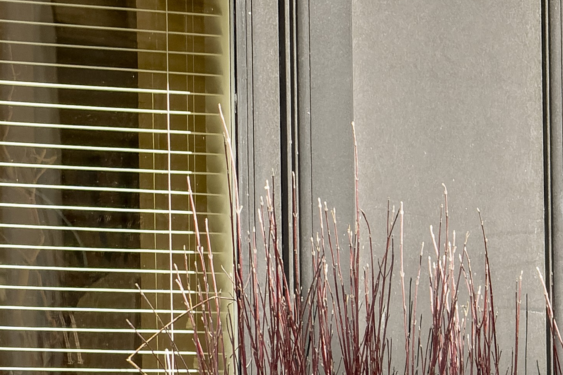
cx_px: 1561
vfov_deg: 3.5
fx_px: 6207
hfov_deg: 5.0
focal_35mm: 397
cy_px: 462
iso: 1000
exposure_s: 1/500
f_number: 5.6
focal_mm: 70
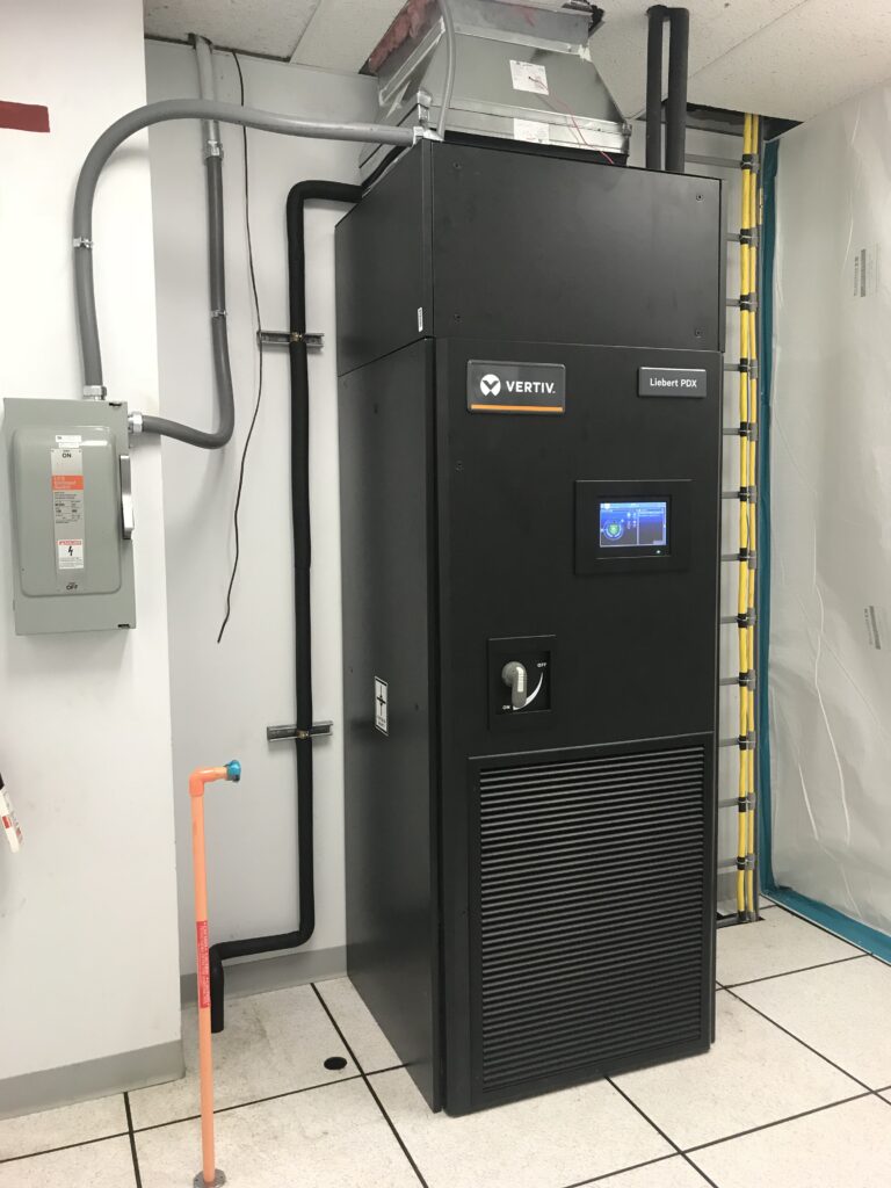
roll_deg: +0.4
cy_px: 594
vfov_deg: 63.4
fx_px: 961
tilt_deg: -4.0
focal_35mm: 28
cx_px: 446
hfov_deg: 49.7
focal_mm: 3.99
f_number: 1.8
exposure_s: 1/30
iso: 40
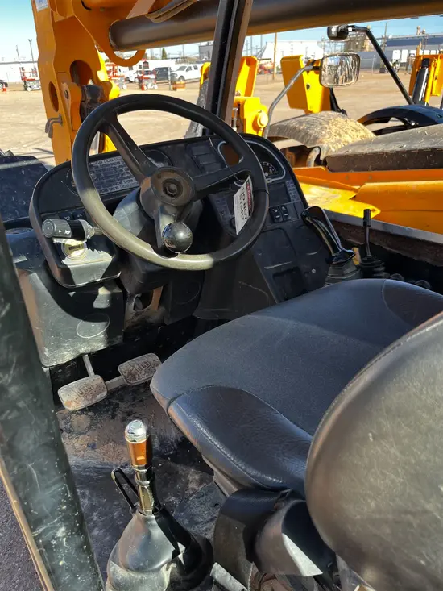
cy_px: 296
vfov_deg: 67.3
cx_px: 222
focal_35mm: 26
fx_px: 444
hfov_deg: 53.1
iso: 50
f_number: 1.6
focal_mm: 5.1
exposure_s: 1/443
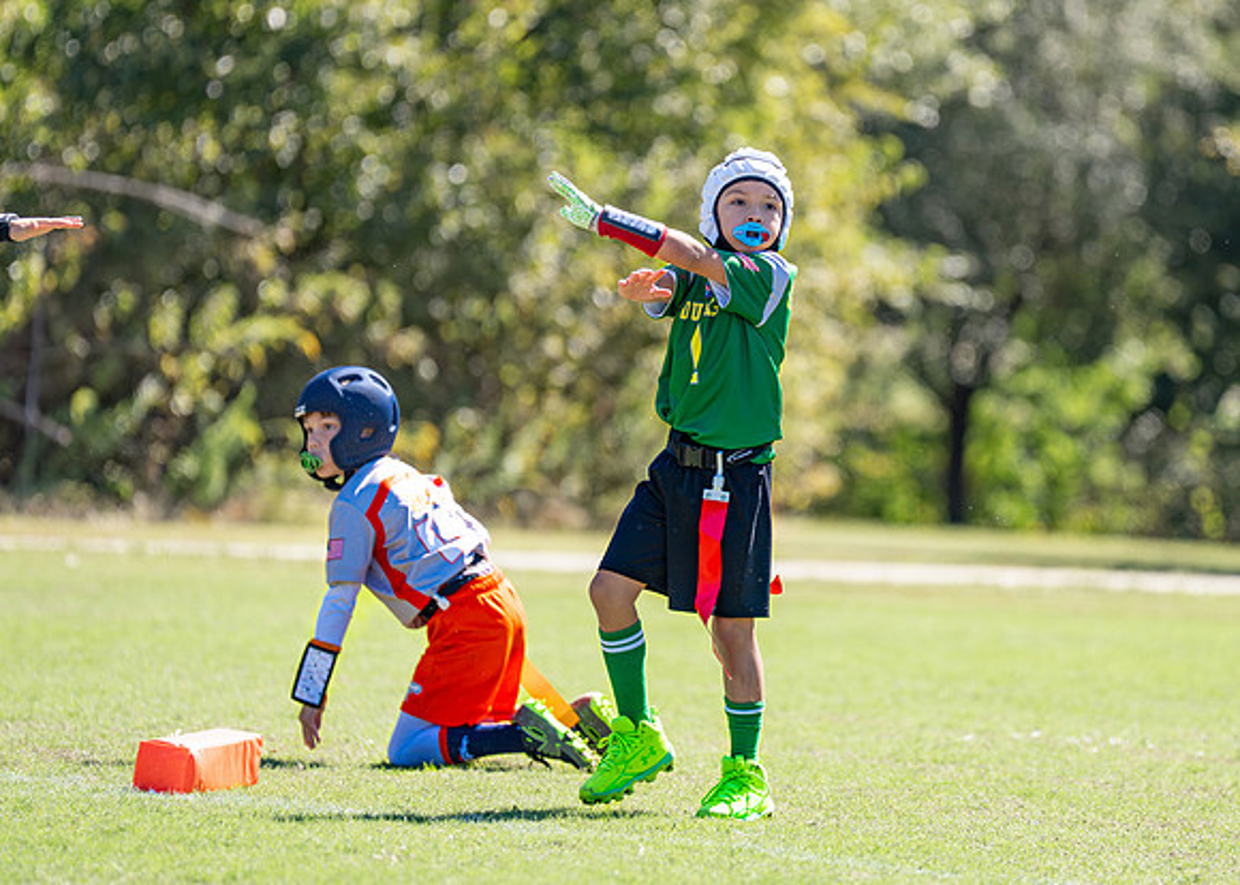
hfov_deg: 6.4
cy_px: 391
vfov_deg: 4.6
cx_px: 770
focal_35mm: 313
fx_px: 11027
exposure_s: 1/2000
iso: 200
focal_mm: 200
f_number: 2.8
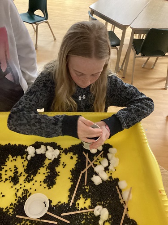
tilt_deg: -44.1
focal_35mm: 31
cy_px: 112
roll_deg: -4.2
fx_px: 201
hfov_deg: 45.4
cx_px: 84
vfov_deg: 58.4
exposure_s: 1/25
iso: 640
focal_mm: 3.3
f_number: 2.4
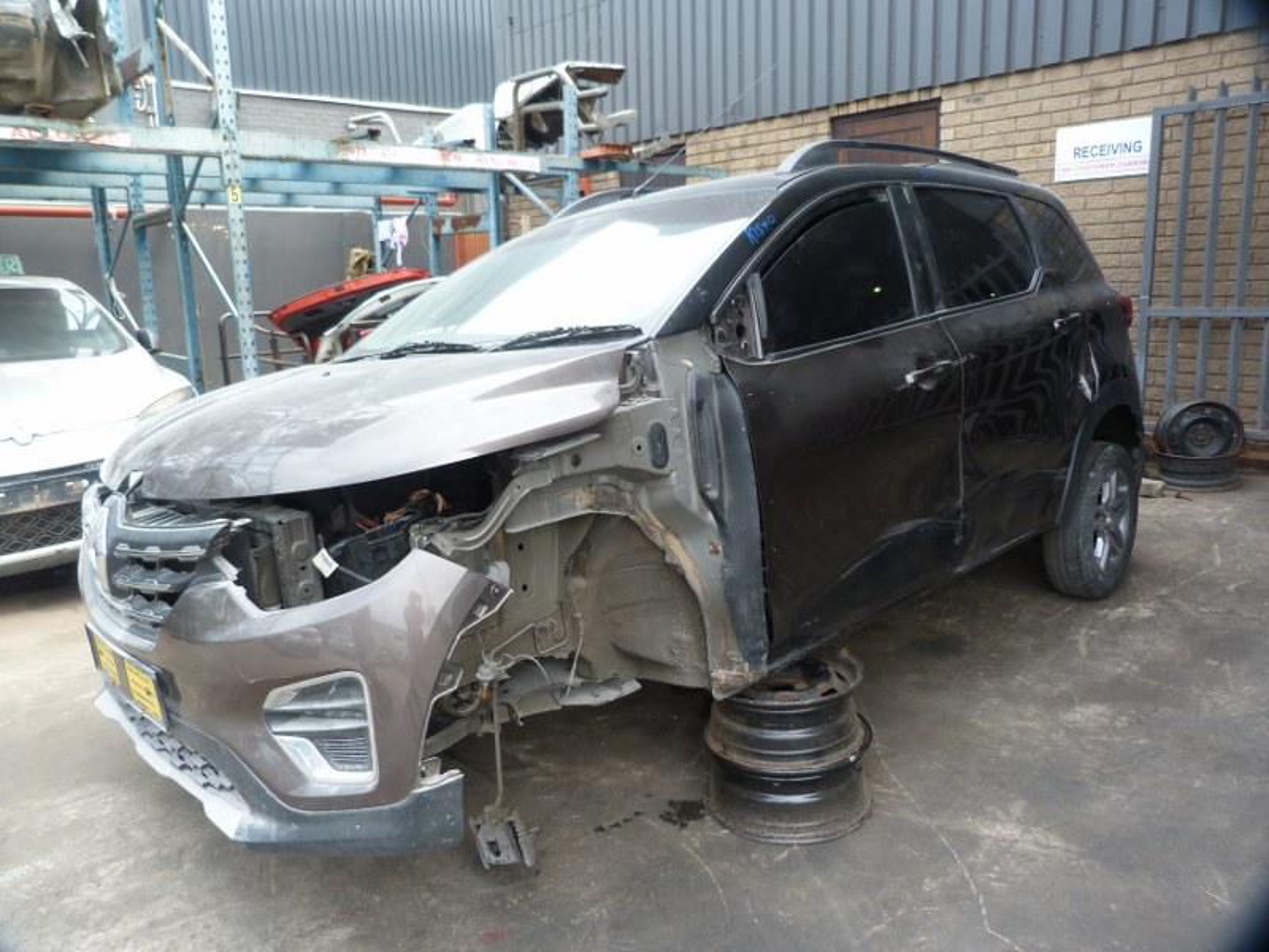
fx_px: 916
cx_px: 634
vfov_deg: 54.9
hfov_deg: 69.4
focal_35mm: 25
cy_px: 476
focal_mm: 4.5
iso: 80
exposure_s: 1/125
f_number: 2.8
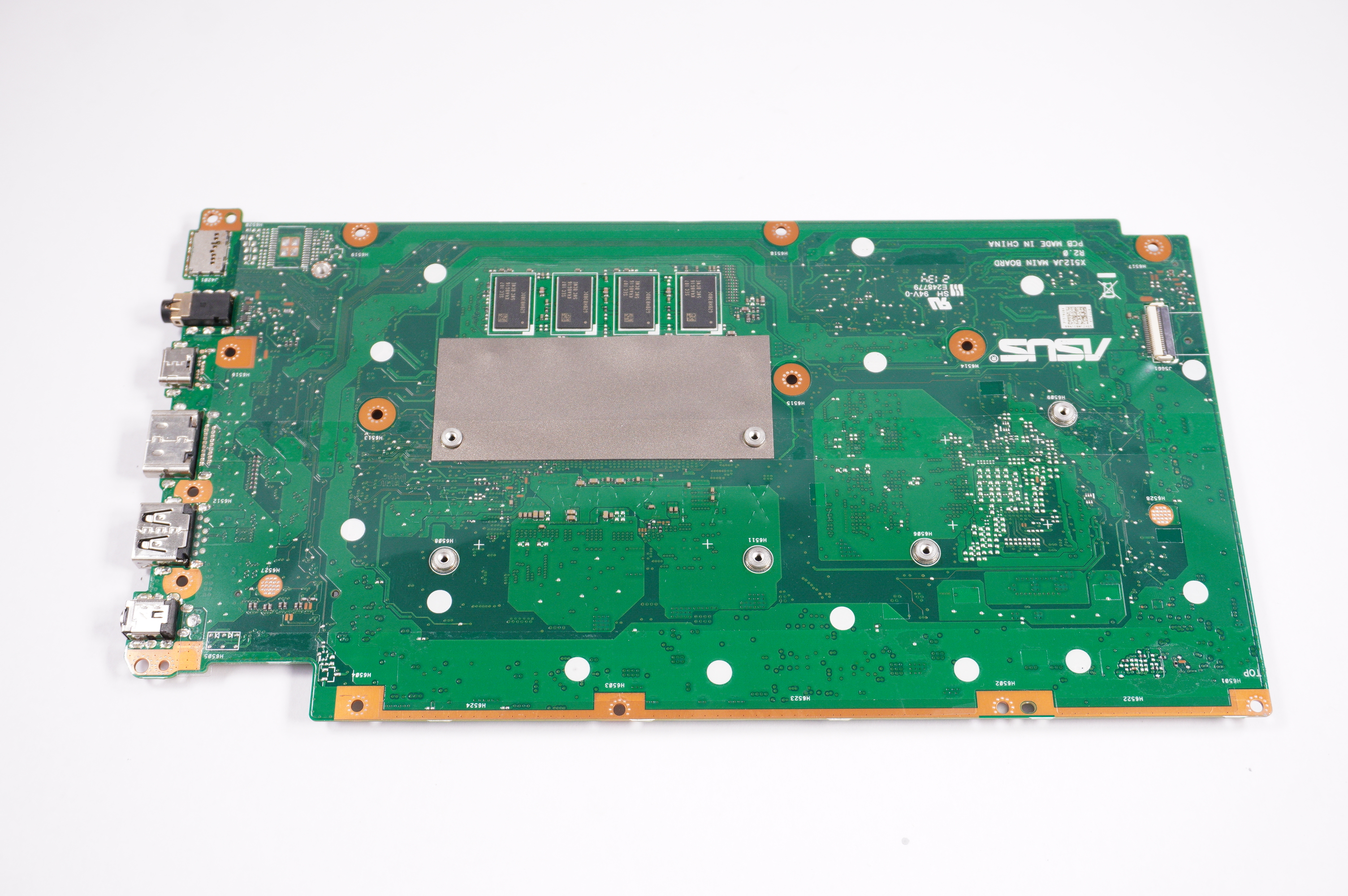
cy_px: 448
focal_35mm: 40
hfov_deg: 48.0
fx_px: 1515
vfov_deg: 33.0
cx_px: 674
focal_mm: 27
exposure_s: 1/250
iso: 500
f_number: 5.6
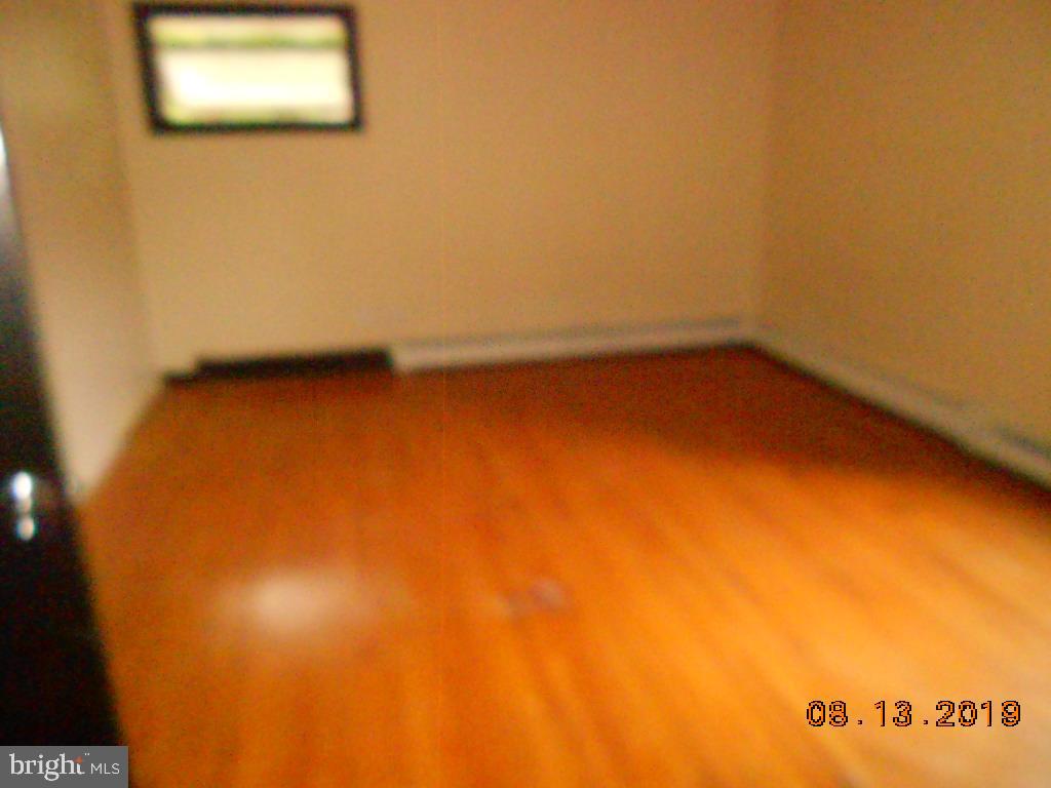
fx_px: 789
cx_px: 526
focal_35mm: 26
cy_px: 394
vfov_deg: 53.1
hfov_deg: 67.3
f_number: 8
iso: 1600
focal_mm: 4.6
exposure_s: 1/25
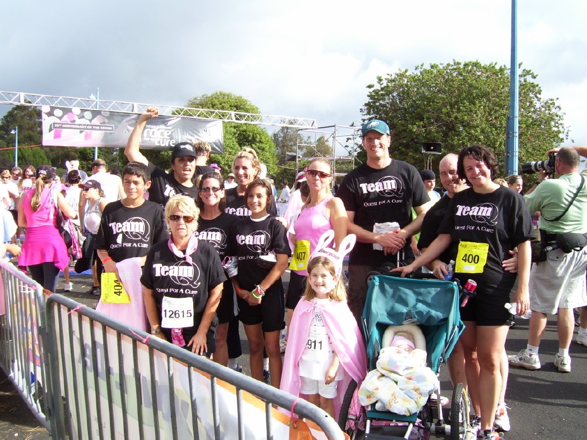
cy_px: 220
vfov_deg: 39.7
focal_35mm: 36
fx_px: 610
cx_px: 294
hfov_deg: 51.4
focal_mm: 6
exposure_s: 1/250
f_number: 4.8
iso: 80
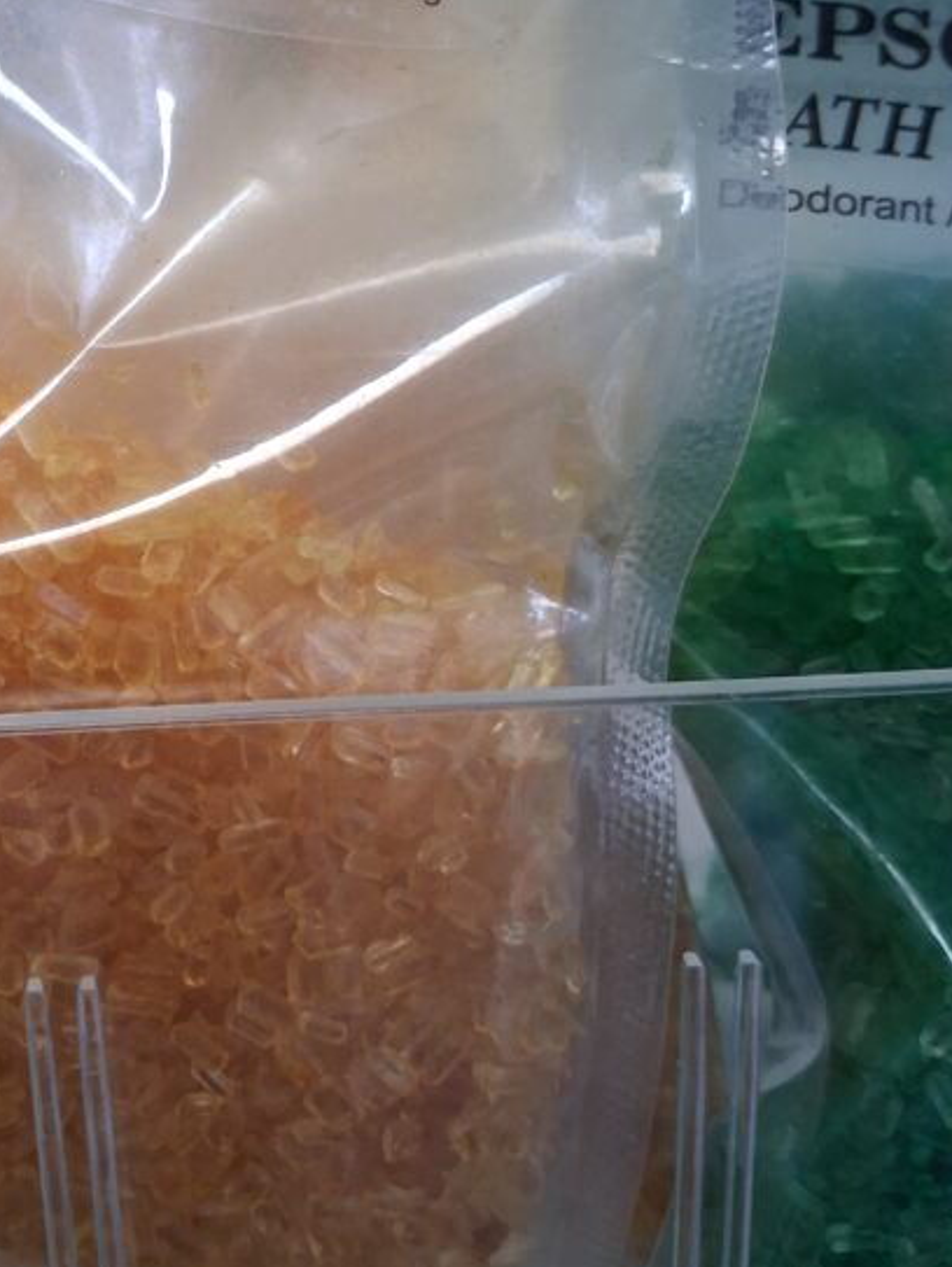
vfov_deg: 38.1
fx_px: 1795
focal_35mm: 49
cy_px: 350
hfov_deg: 28.3
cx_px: 61
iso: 320
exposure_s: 1/120
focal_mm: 3.98
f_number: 1.8
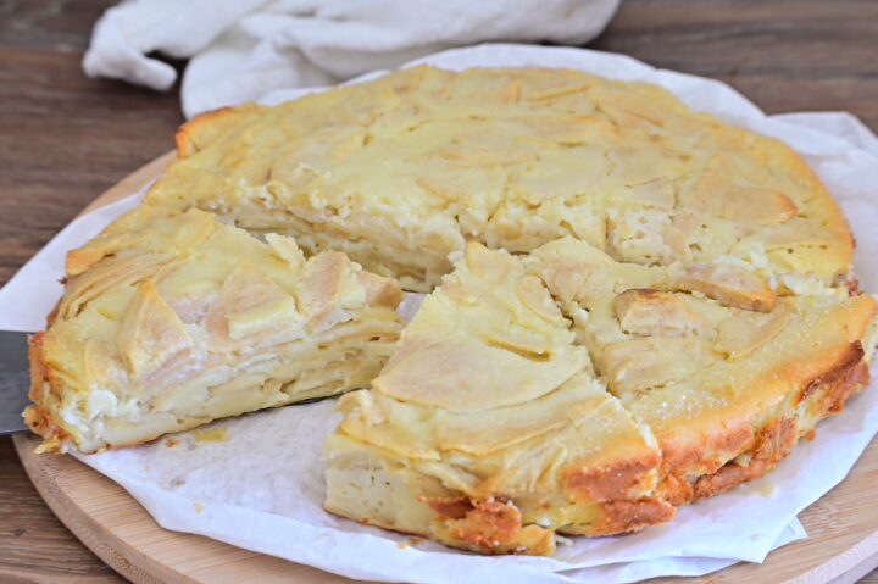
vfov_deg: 16.2
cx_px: 439
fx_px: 2047
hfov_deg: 24.2
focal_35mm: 84
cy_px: 292
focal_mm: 56
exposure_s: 1/15
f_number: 7.1
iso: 200
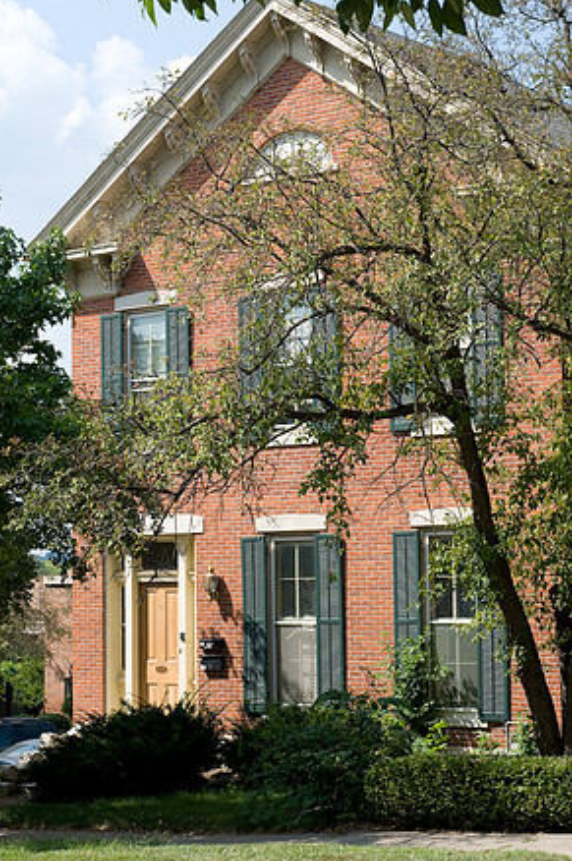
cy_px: 421
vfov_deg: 26.3
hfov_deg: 17.7
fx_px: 1839
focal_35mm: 77
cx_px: 280
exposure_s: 1/1000
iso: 640
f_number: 8
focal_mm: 50
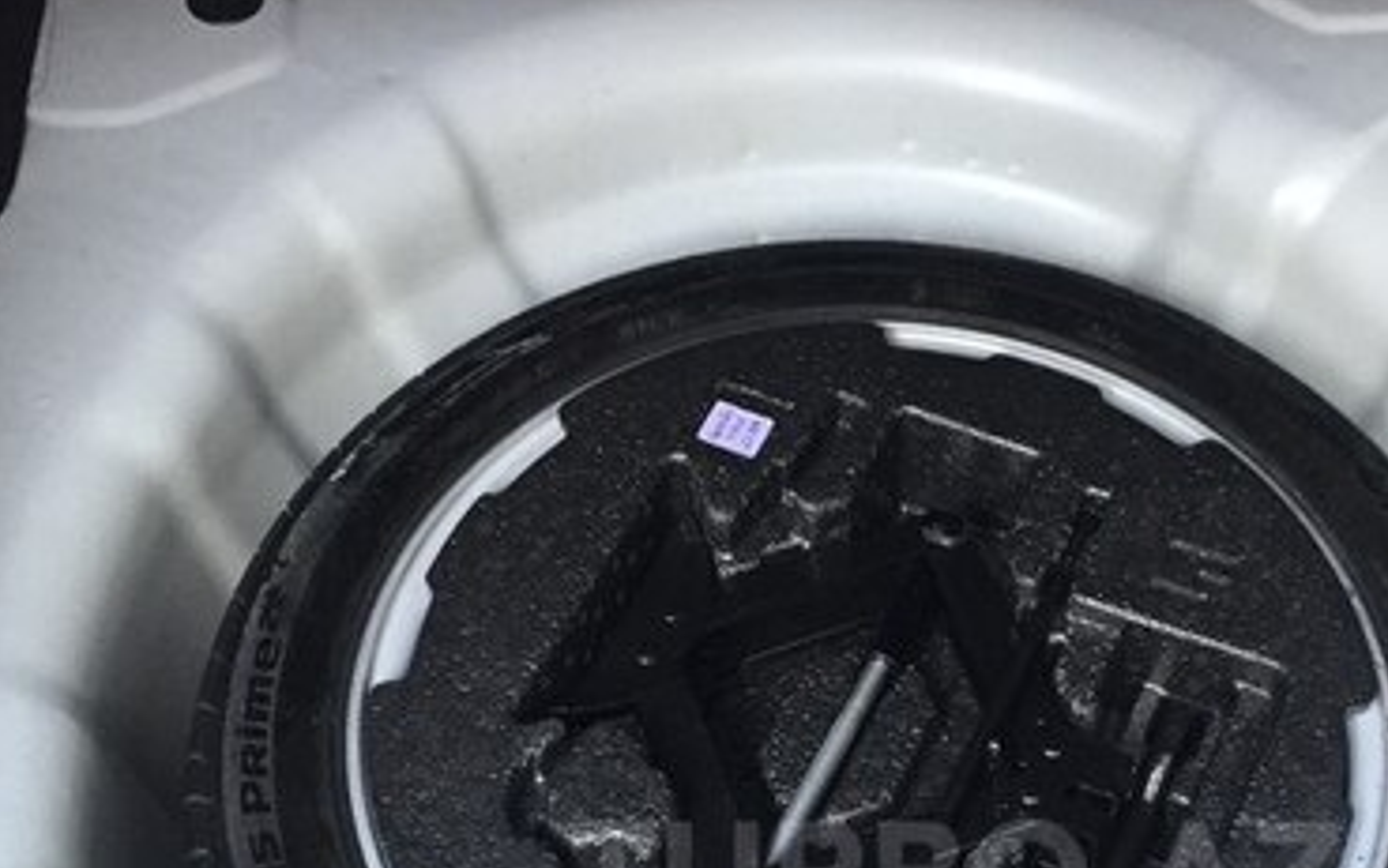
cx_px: 955
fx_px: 2081
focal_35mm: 55
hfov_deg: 36.4
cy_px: 877
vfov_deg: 22.6
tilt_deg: -55.9
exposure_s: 1/33
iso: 80
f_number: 2.2
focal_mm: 4.15
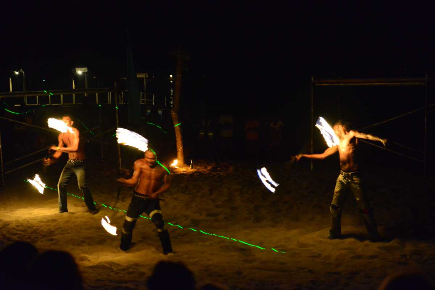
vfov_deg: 19.5
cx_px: 218
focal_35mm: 70
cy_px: 145
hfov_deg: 28.8
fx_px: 846
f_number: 2.8
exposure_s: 1/40
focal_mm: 70
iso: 6400
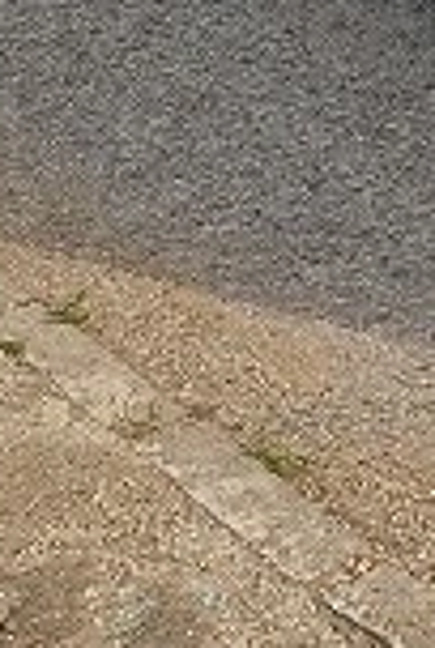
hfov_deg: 7.6
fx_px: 2833
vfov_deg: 11.4
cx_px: 1352
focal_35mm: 157
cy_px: -776
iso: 50
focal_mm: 5.4
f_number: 1.8
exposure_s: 1/1000
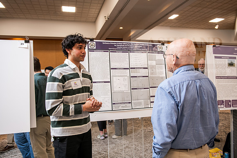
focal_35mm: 29
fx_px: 191
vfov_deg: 45.0
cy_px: 79
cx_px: 118
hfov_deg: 63.6
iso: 1600
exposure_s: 1/160
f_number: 3.5
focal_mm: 29
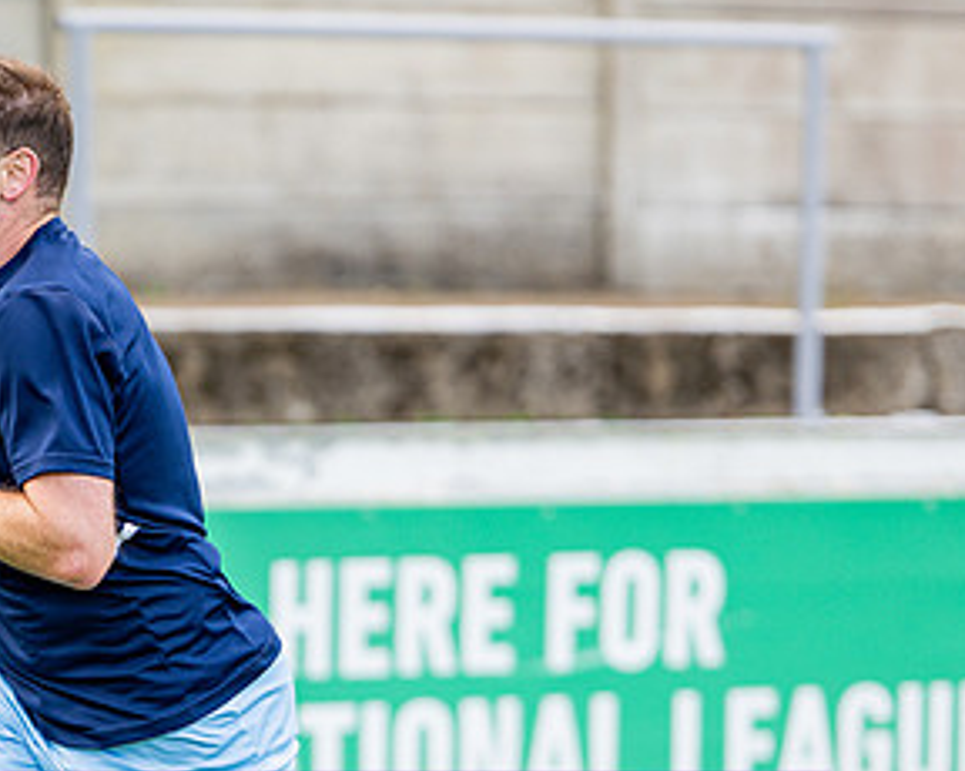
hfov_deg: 8.8
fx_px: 6279
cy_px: 678
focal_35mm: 220
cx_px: 207
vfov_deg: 7.0
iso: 100
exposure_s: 1/1250
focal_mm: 85
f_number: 1.4
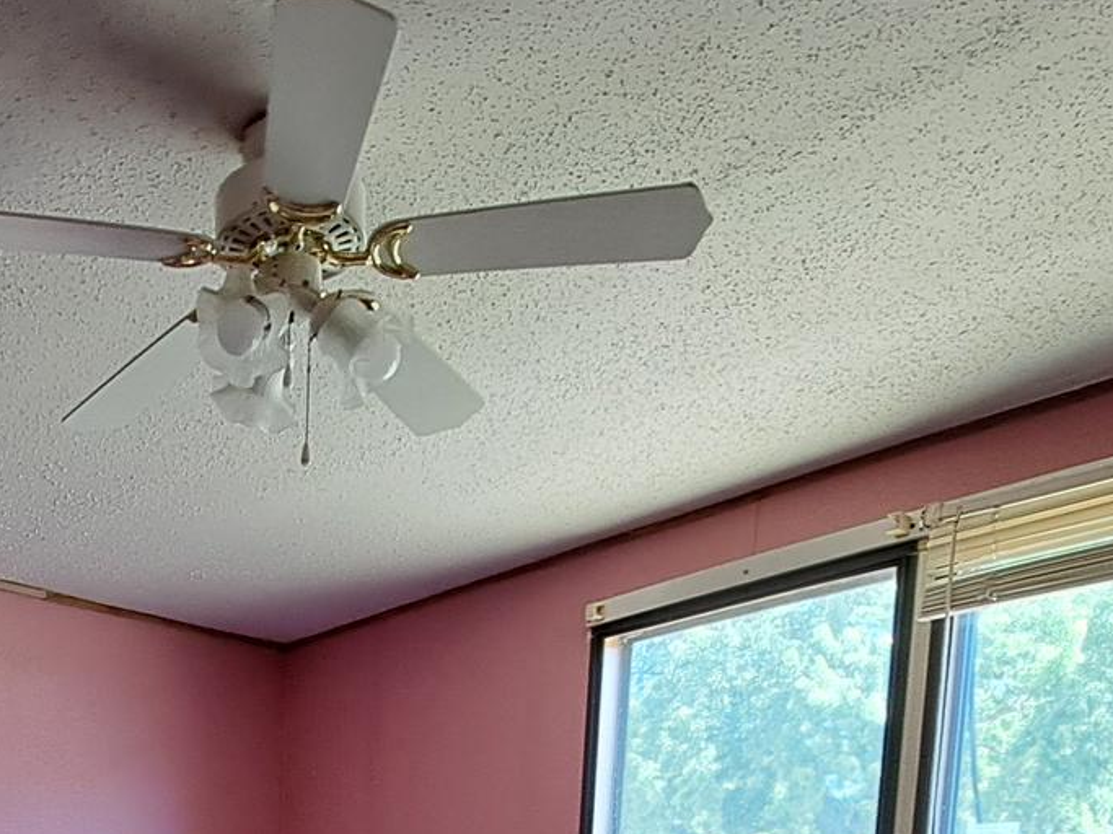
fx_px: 1254
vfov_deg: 28.1
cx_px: 174
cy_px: 1168
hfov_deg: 44.7
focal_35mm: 39
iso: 64
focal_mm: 1.74
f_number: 2.2
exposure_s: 1/50
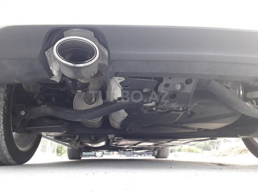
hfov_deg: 65.3
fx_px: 201
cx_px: 129
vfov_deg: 51.4
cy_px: 96
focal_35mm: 27
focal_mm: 3.6
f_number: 1.9
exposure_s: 1/33
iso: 200
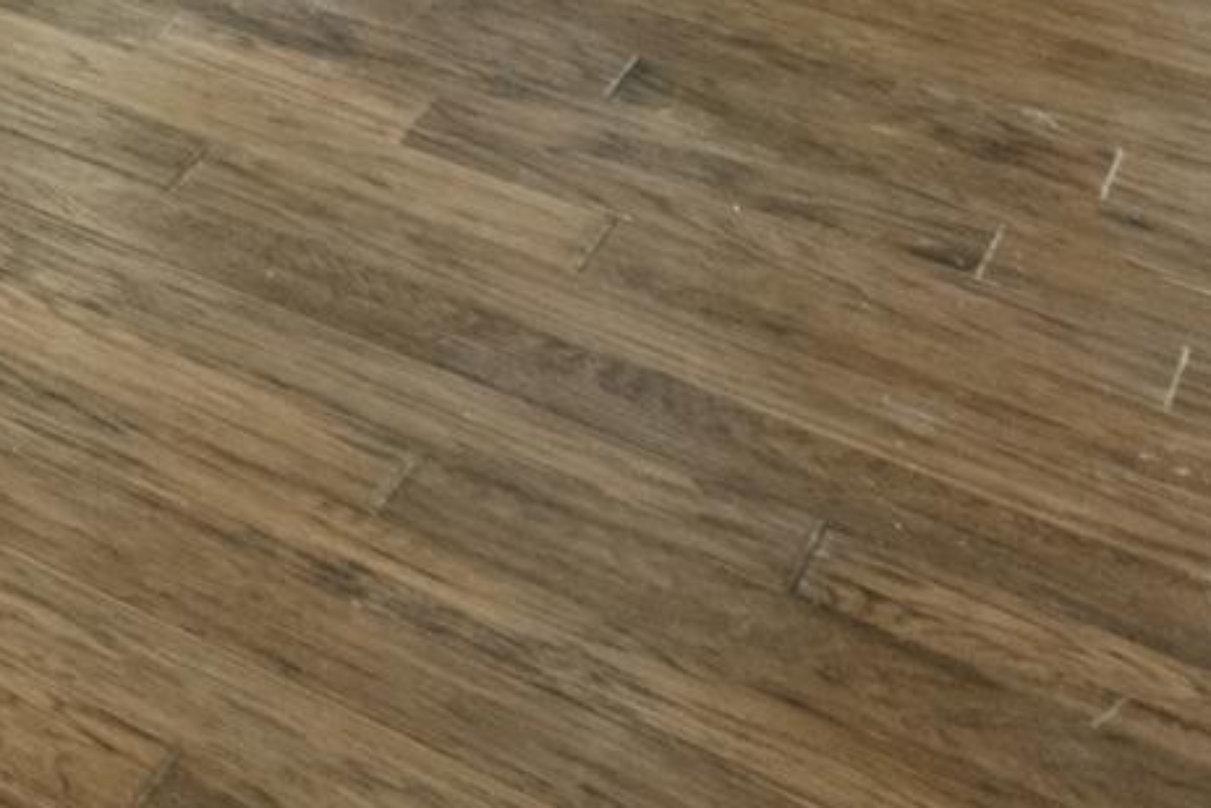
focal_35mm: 81
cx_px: -1907
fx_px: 2725
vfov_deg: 12.2
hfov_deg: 13.9
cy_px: -1317
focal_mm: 10
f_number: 10
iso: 400
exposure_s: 1
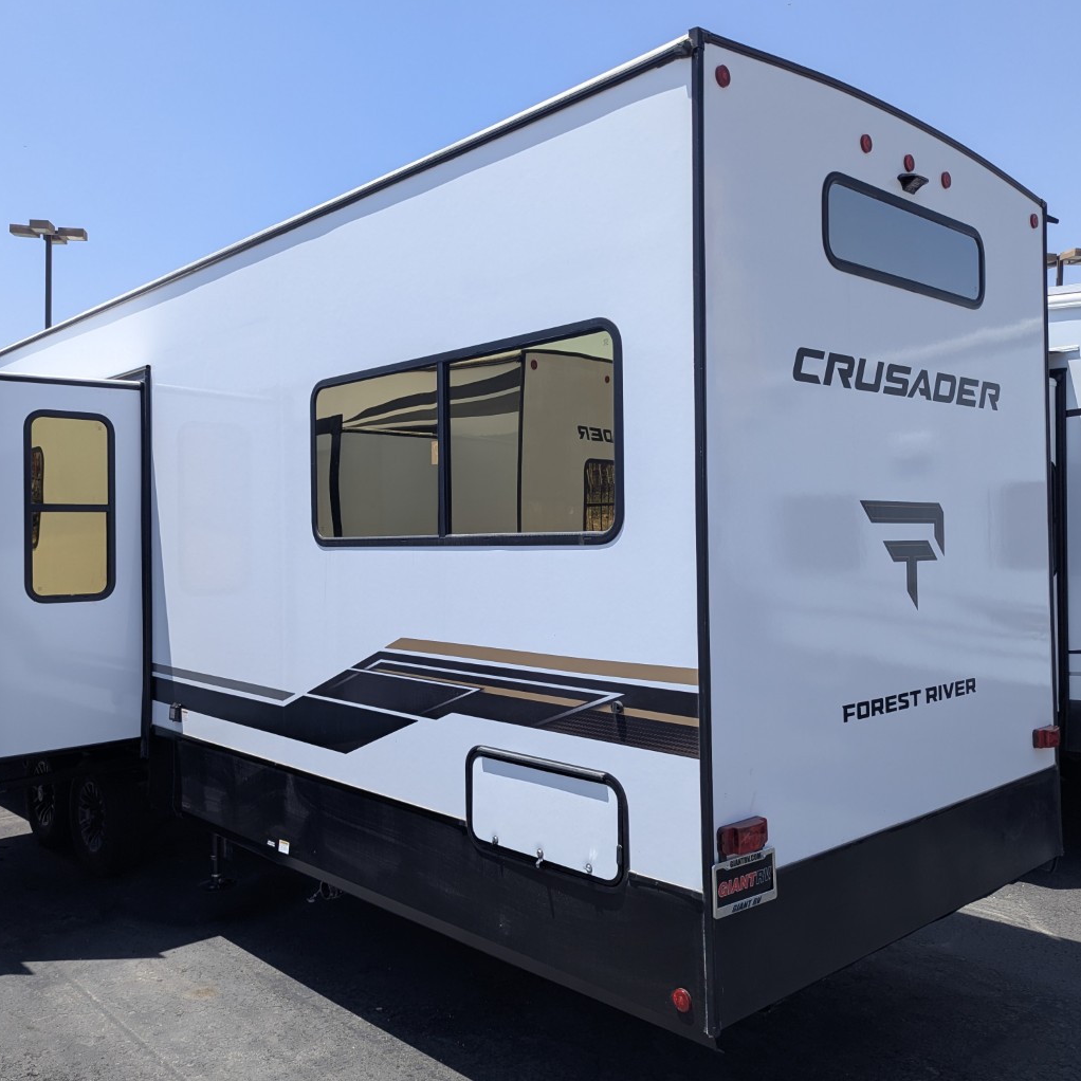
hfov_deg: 55.5
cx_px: 489
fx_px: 1025
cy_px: 536
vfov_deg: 55.6
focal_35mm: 29
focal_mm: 6.81
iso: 49
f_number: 1.85
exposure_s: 1/1919
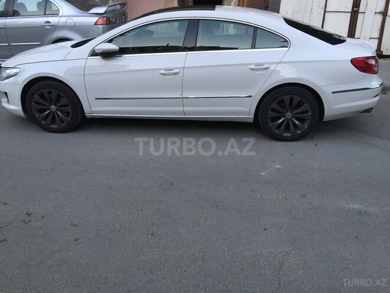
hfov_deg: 61.7
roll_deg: -0.4
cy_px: 146
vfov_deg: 48.2
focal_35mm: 29
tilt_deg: -24.3
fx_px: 327
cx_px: 195
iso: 50
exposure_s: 1/33
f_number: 2.2
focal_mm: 4.15
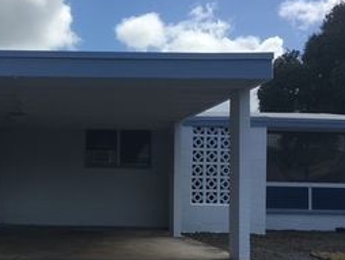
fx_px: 569
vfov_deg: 25.6
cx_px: 62
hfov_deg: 32.7
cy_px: 171
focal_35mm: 57
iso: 25
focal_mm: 4.15
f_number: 2.2
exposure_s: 1/1972
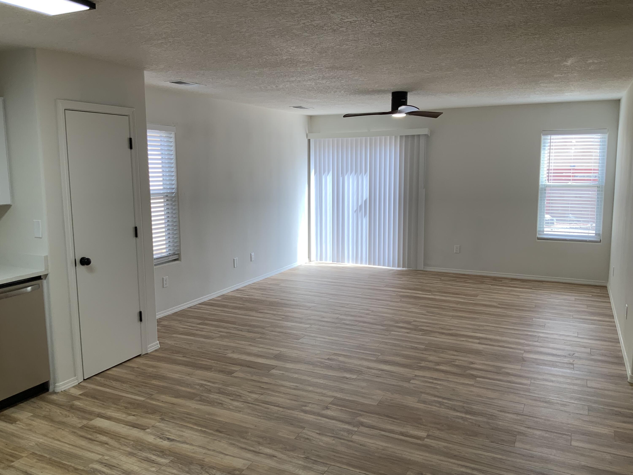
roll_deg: +0.5
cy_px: 238
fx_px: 530
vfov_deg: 48.2
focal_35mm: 29
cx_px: 316
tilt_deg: -8.8
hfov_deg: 61.7
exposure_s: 1/120
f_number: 1.8
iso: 32
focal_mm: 3
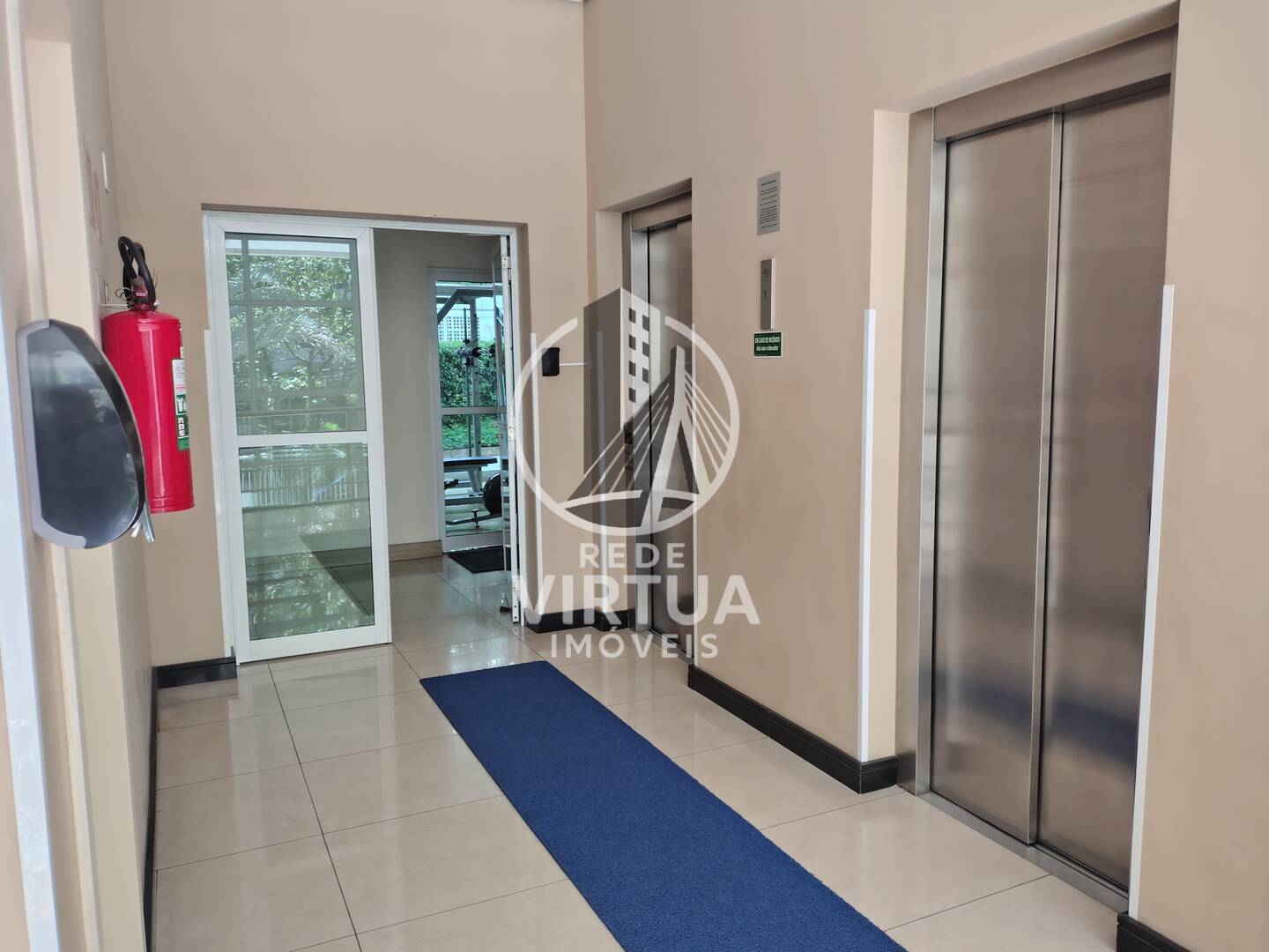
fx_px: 916
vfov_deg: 54.9
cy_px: 476
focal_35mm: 25
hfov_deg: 69.4
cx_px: 634
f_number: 1.7
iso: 261
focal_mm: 4.71
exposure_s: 1/60
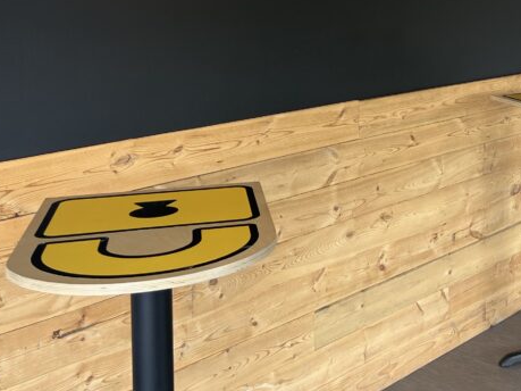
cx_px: 510
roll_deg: -0.8
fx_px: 873
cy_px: 28
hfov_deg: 31.0
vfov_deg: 24.4
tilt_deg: -2.7
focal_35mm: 58
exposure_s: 1/120
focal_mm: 5.7
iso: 40
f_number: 1.5
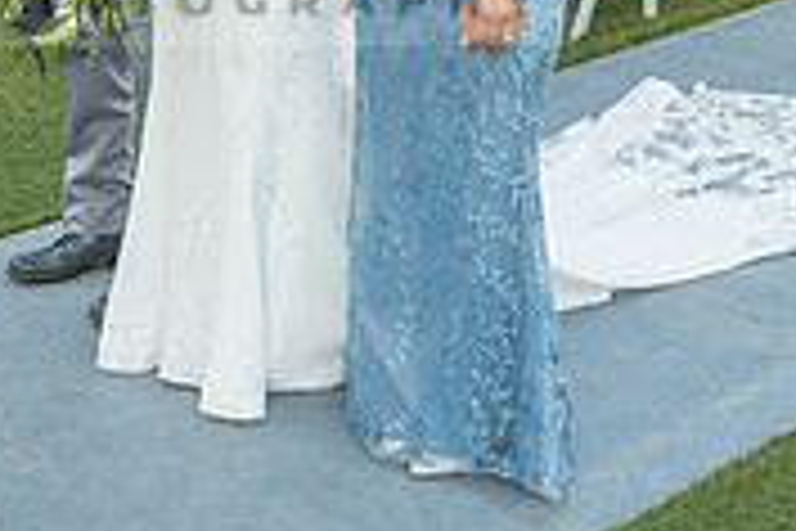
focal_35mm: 85
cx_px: 193
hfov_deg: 23.7
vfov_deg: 15.6
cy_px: -61
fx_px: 1879
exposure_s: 1/200
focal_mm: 26
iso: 500
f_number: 5.6
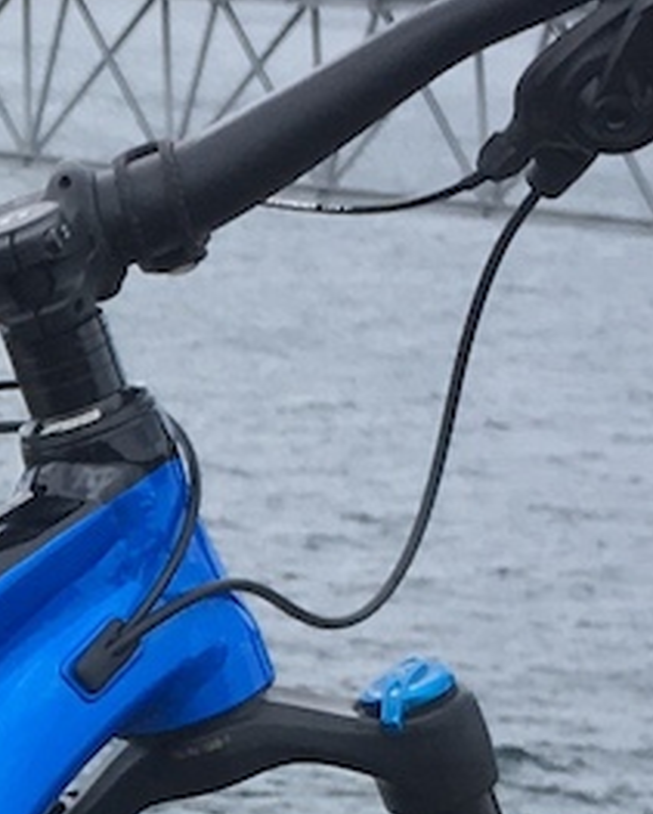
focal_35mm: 172
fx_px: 4148
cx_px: -783
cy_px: 811
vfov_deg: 11.1
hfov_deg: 8.4
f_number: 2.2
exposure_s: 1/553
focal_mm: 4.15
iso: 25
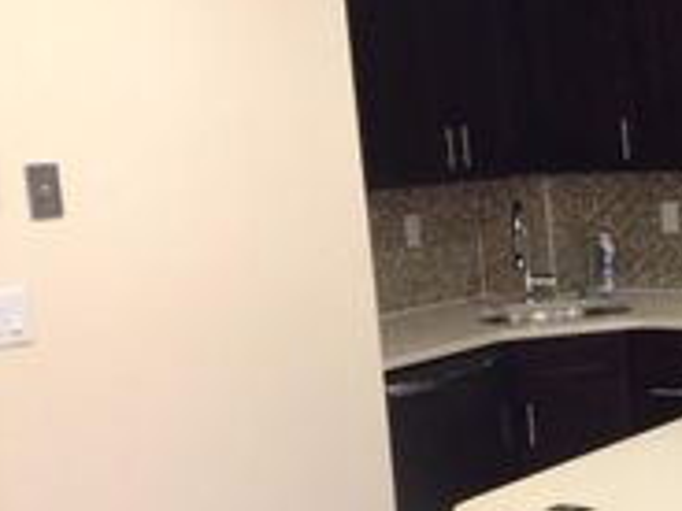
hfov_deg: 21.9
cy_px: 380
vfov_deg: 18.5
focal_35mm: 79
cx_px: 919
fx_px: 1556
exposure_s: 1/30
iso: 125
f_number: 2.2
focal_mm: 4.15
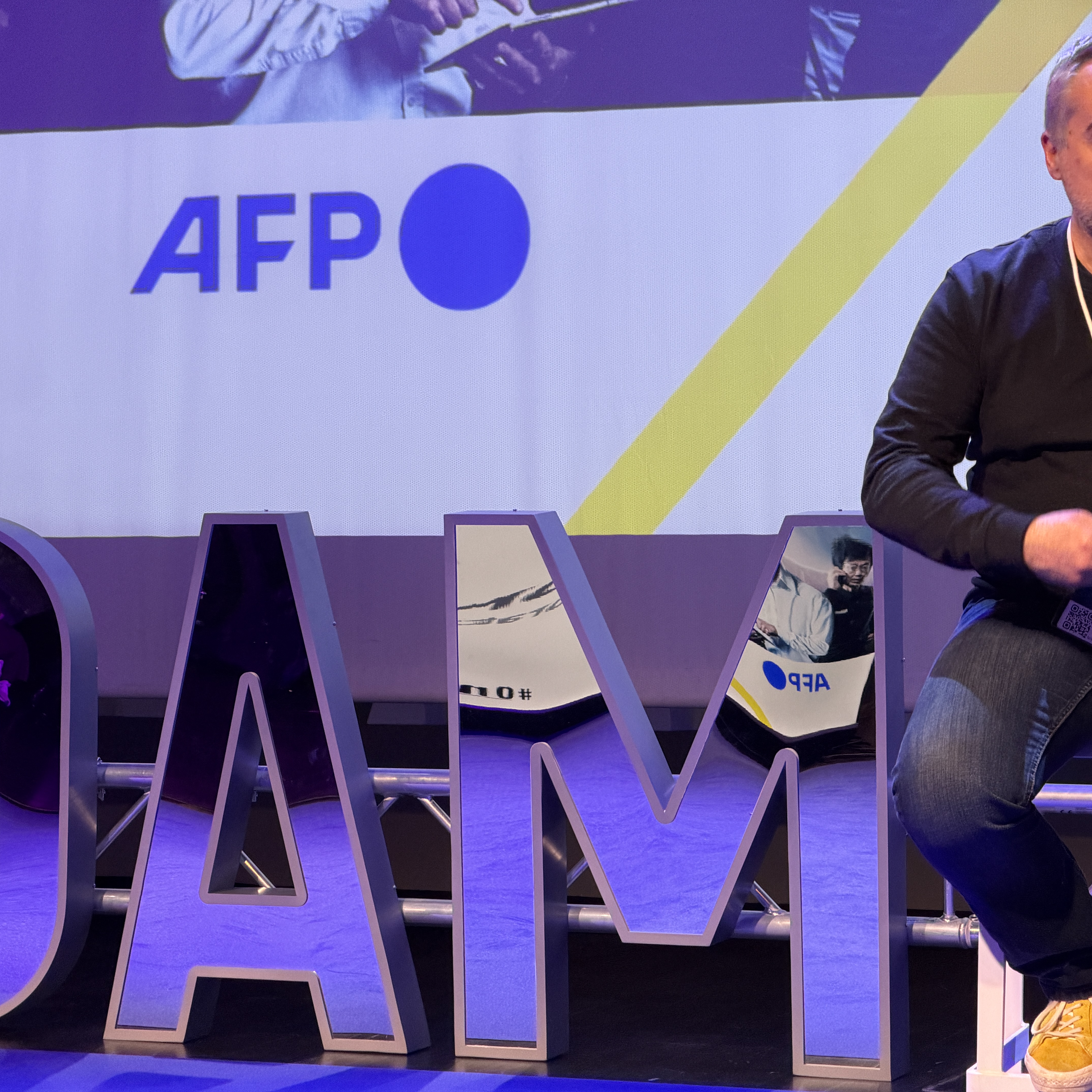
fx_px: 4211
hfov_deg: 14.8
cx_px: 556
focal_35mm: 118
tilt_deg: -1.9
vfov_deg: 14.8
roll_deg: +0.9
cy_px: 546
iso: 320
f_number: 2.8
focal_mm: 16.89
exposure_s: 1/50
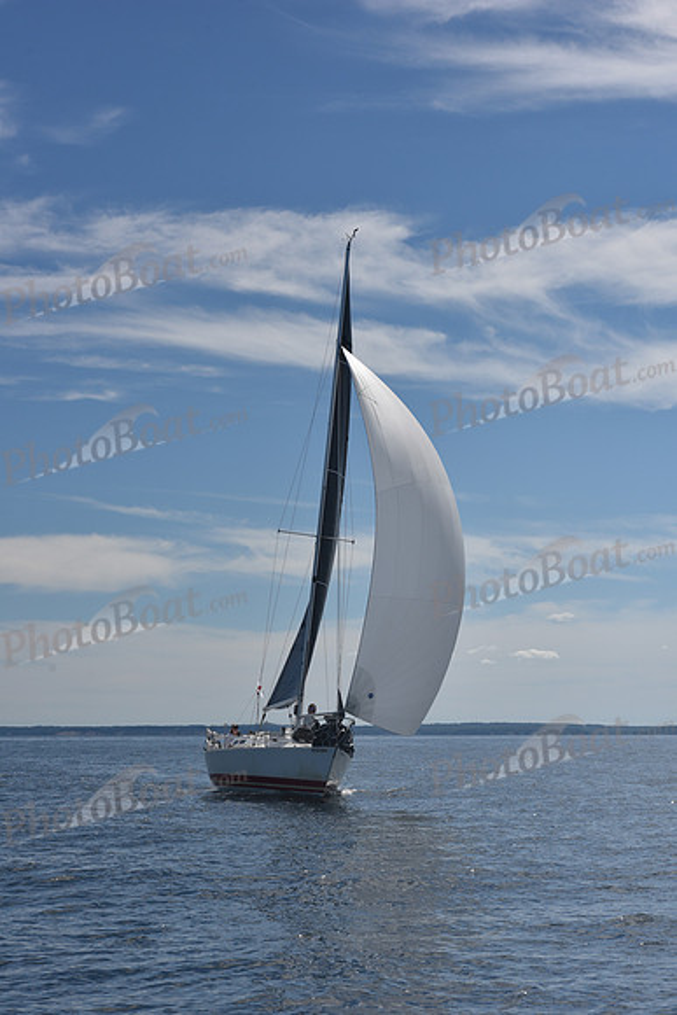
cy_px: 508
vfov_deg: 27.0
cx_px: 338
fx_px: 2114
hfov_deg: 18.2
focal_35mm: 75
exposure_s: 1/500
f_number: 9
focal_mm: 75
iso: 200
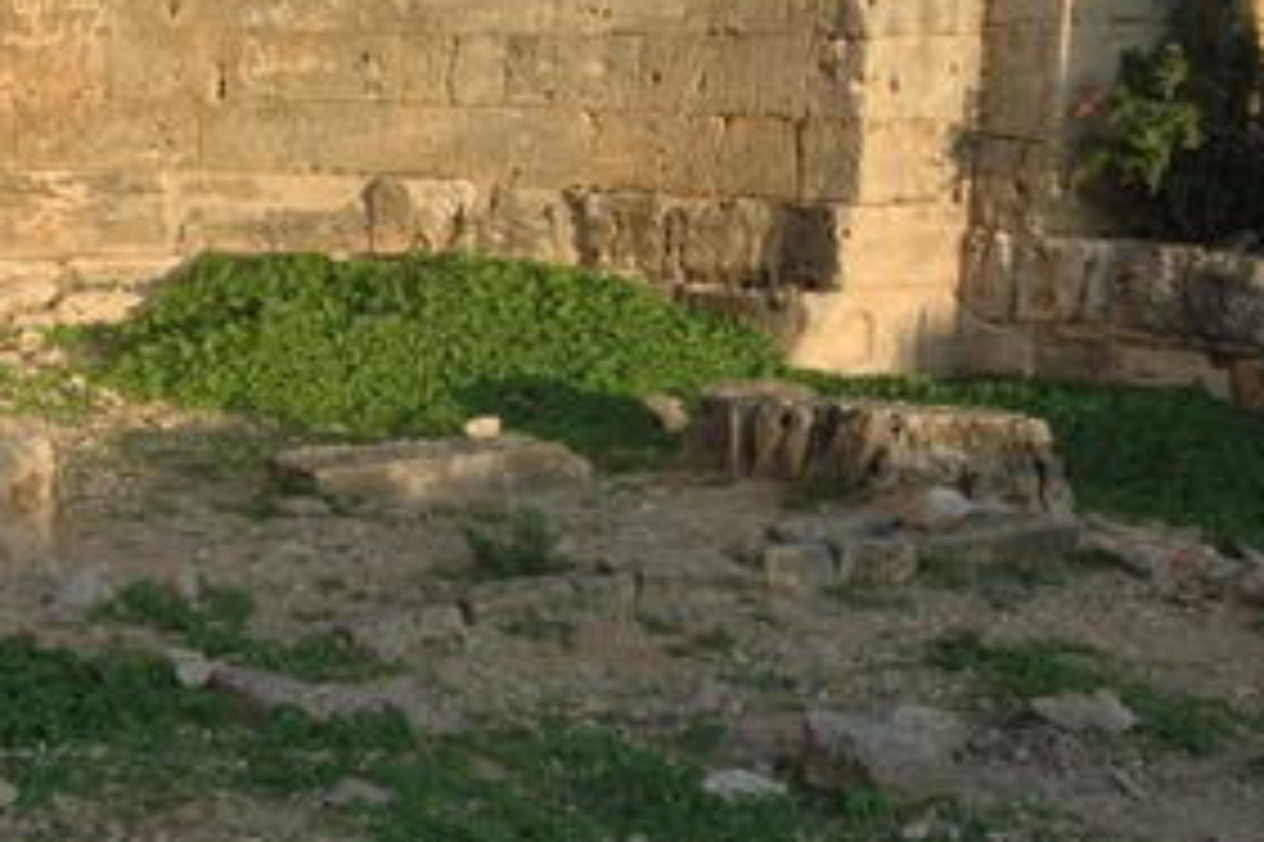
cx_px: 378
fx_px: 2554
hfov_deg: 27.6
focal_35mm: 73
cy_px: 414
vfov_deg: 18.7
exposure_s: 1/400
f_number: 10
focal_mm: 31
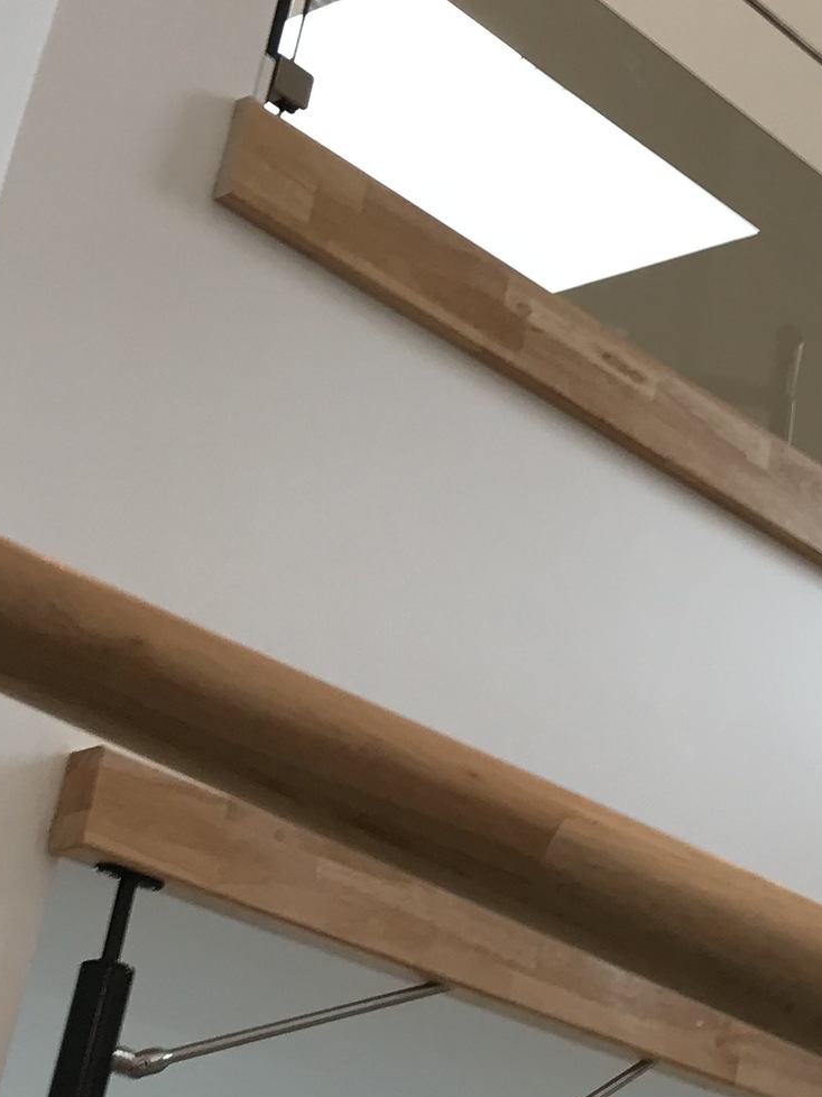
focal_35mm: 84
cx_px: 1206
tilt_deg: +28.1
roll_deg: -3.7
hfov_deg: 16.2
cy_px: 460
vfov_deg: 23.3
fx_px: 2661
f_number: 1.8
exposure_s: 1/50
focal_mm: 3.99
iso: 32
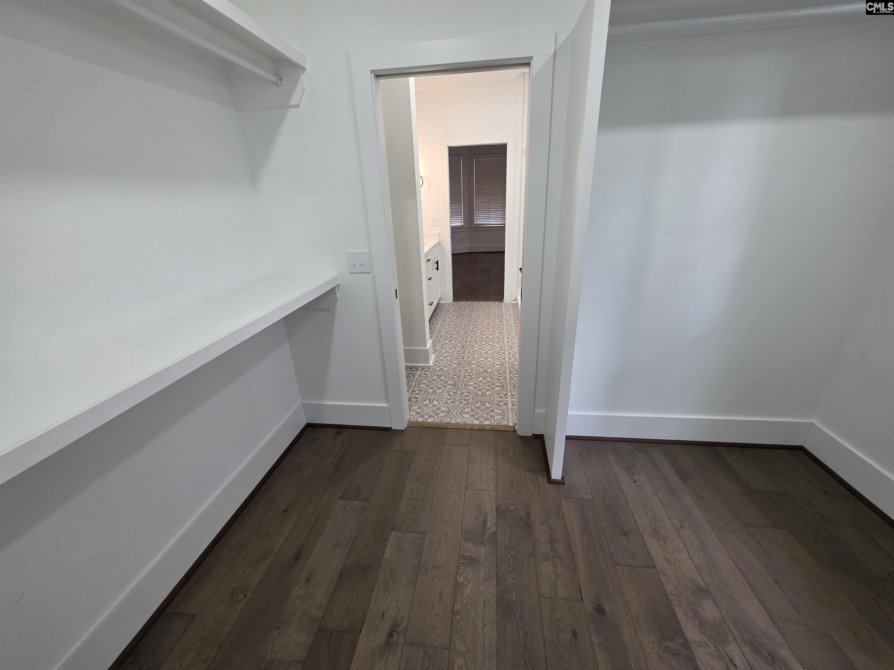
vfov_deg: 89.9
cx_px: 447
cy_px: 335
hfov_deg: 106.2
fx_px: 336
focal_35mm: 13
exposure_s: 1/120
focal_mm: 2.2
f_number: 1.9
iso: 200
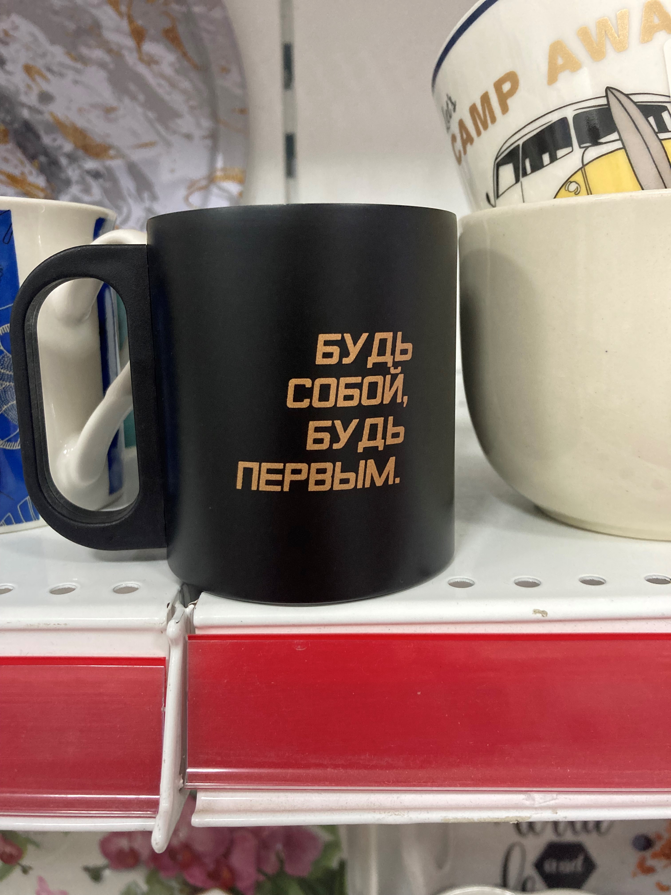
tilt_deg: -8.5
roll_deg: +0.5
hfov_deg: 49.7
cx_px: 336
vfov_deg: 63.4
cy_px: 448
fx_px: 724
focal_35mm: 28
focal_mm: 3.99
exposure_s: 1/50
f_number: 1.8
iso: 320
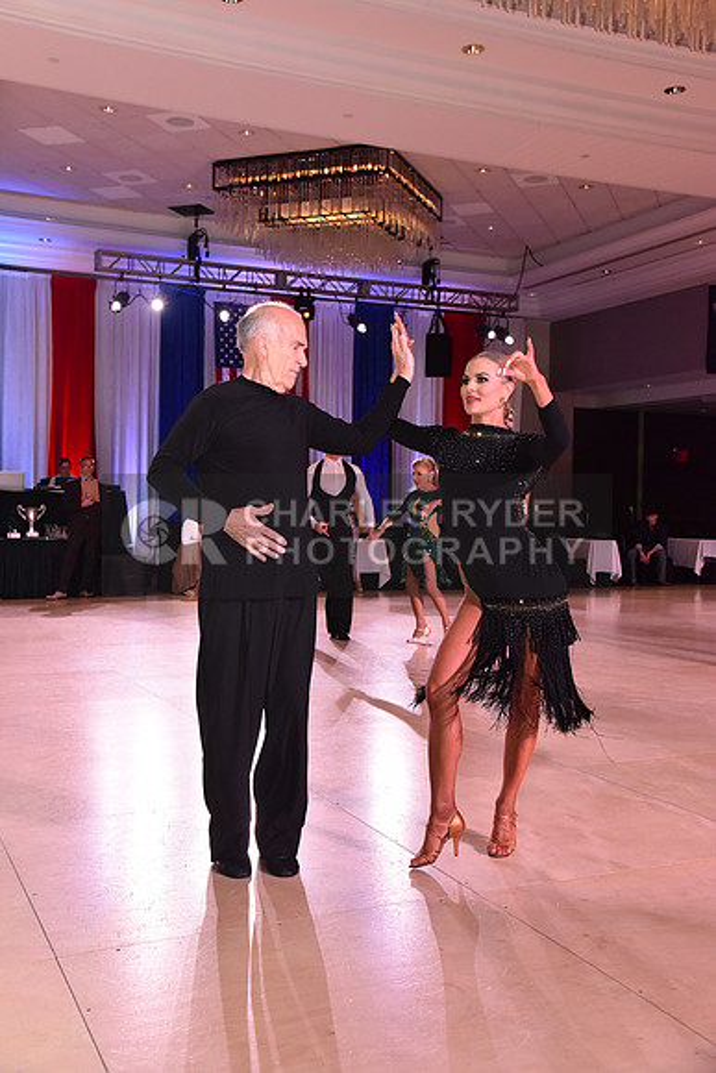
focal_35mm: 38
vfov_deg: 50.7
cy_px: 536
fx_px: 1133
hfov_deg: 35.1
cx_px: 358
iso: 2500
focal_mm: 38
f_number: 6.3
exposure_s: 1/320
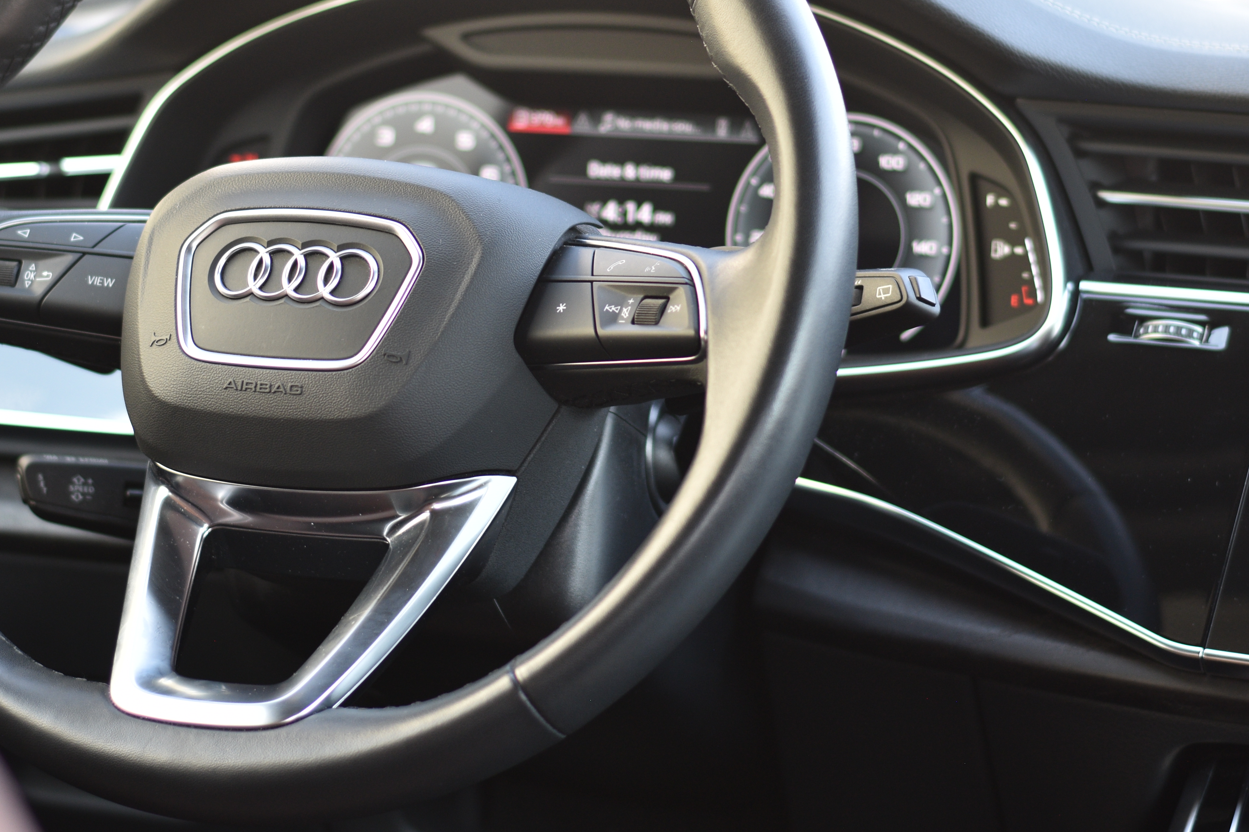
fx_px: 4093
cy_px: 257
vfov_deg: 11.6
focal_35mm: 118
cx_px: 554
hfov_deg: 17.3
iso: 200
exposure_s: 1/320
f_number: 2.5
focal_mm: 50
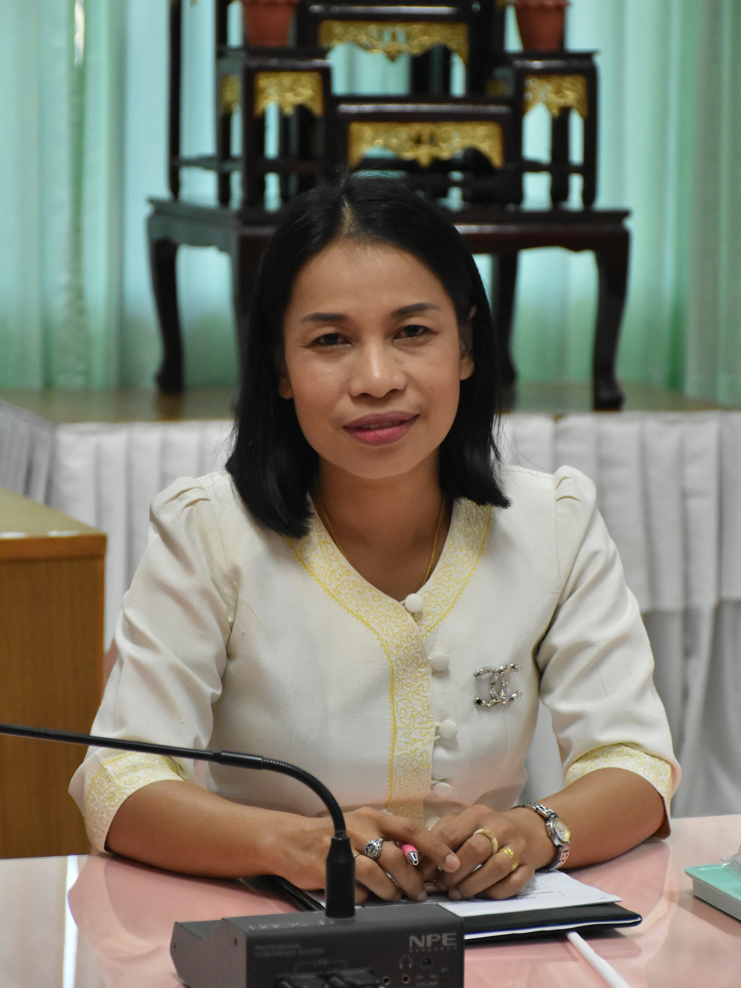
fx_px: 3710
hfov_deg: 11.4
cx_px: 371
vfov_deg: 15.2
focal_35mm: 130
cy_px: 468
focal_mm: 80
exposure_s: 1/250
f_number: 5.3
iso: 2500
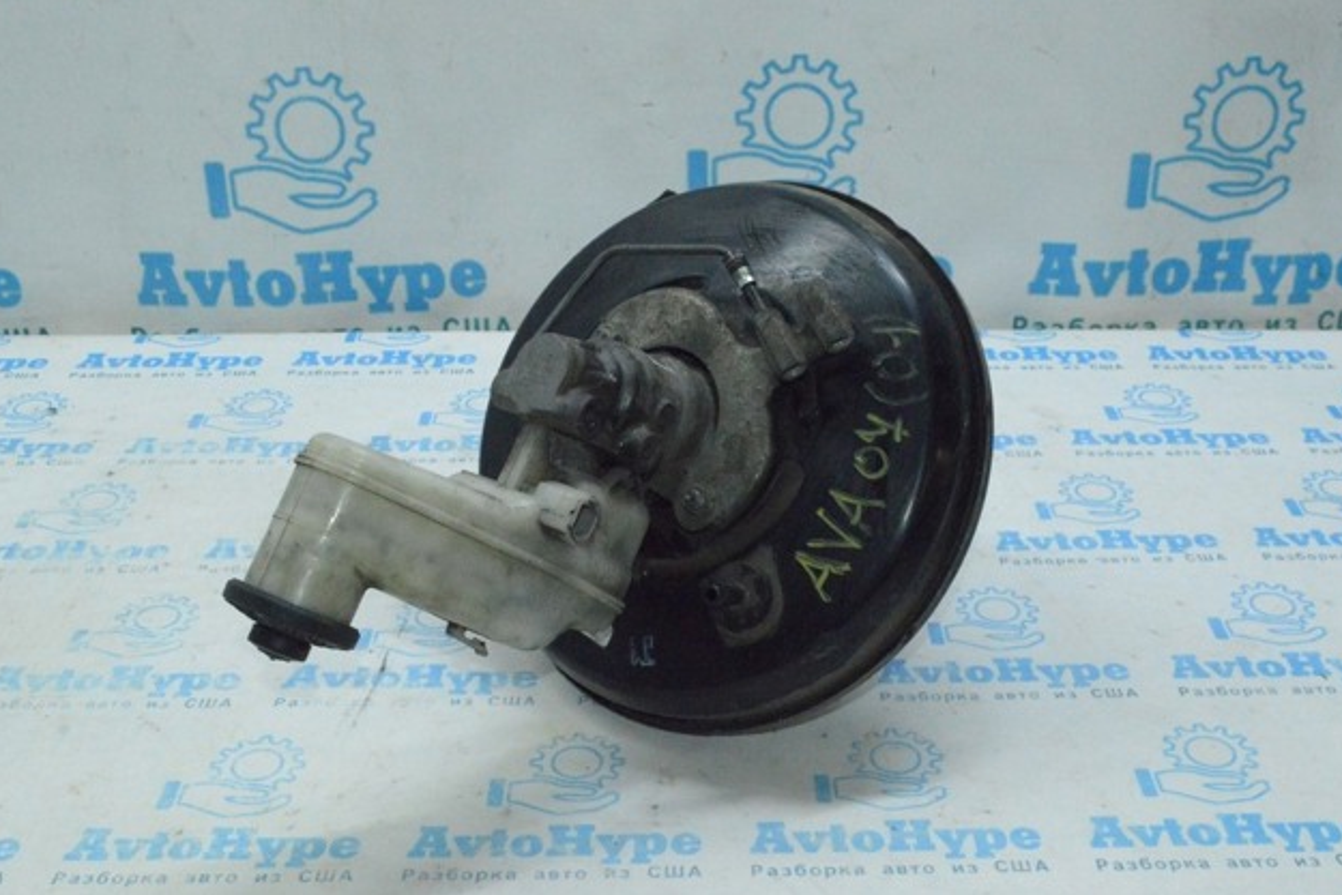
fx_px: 1715
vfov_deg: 29.3
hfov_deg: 42.7
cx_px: 681
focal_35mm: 46
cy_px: 450
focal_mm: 30
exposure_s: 1/200
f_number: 16
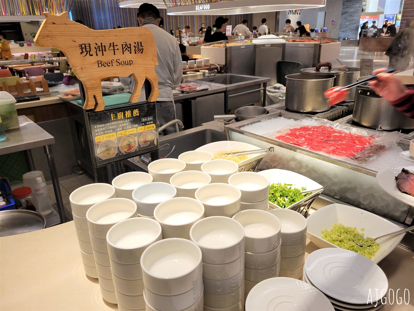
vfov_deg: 53.1
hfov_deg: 67.3
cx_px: 207
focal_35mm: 26
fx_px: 311
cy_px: 156
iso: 100
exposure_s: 1/43
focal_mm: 5.4
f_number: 1.8
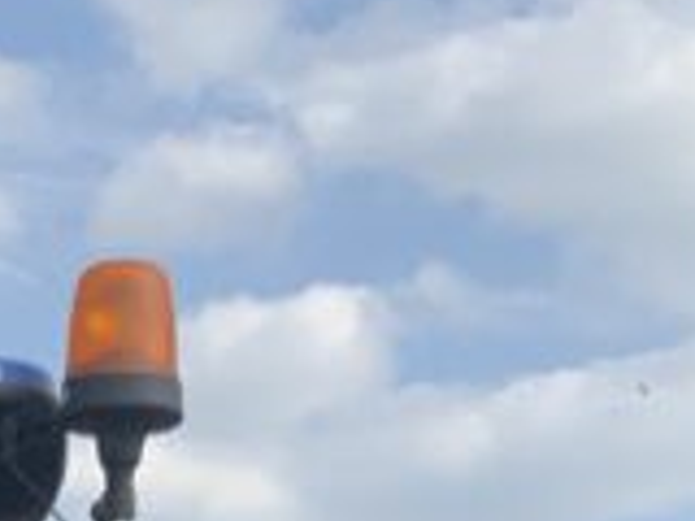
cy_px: 1528
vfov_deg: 7.2
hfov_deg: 10.3
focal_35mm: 186
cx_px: -295
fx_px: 3734
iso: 16
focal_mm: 3
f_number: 1.8
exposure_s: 1/855
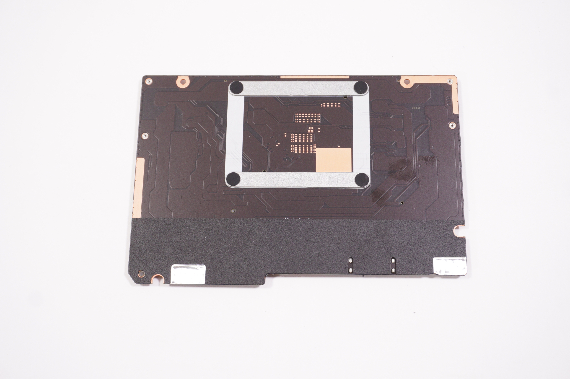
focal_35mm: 40
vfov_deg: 33.0
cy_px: 190
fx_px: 641
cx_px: 285
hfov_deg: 48.0
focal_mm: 27
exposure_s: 1/80
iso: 400
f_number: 5.6
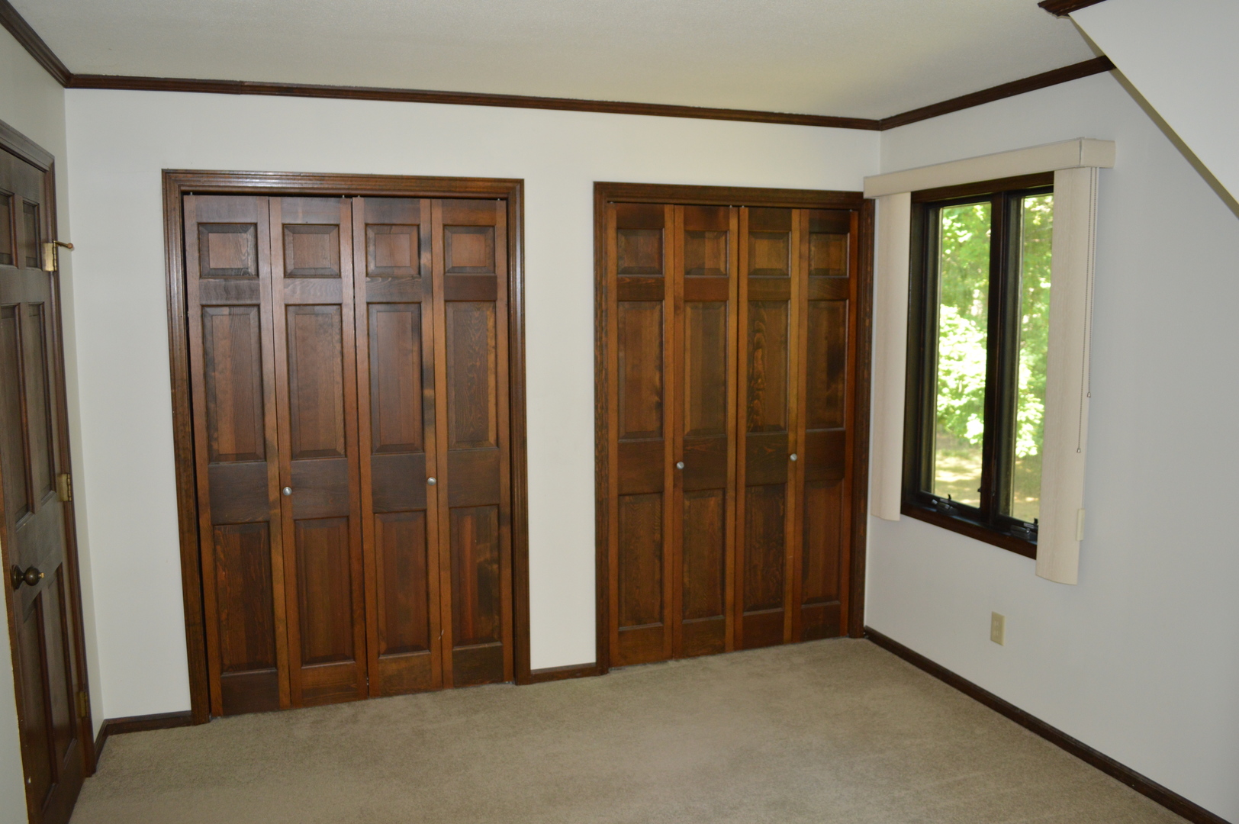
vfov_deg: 47.9
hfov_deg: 67.4
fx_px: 928
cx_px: 620
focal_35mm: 27
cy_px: 412
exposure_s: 1/60
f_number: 3.5
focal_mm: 18
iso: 560
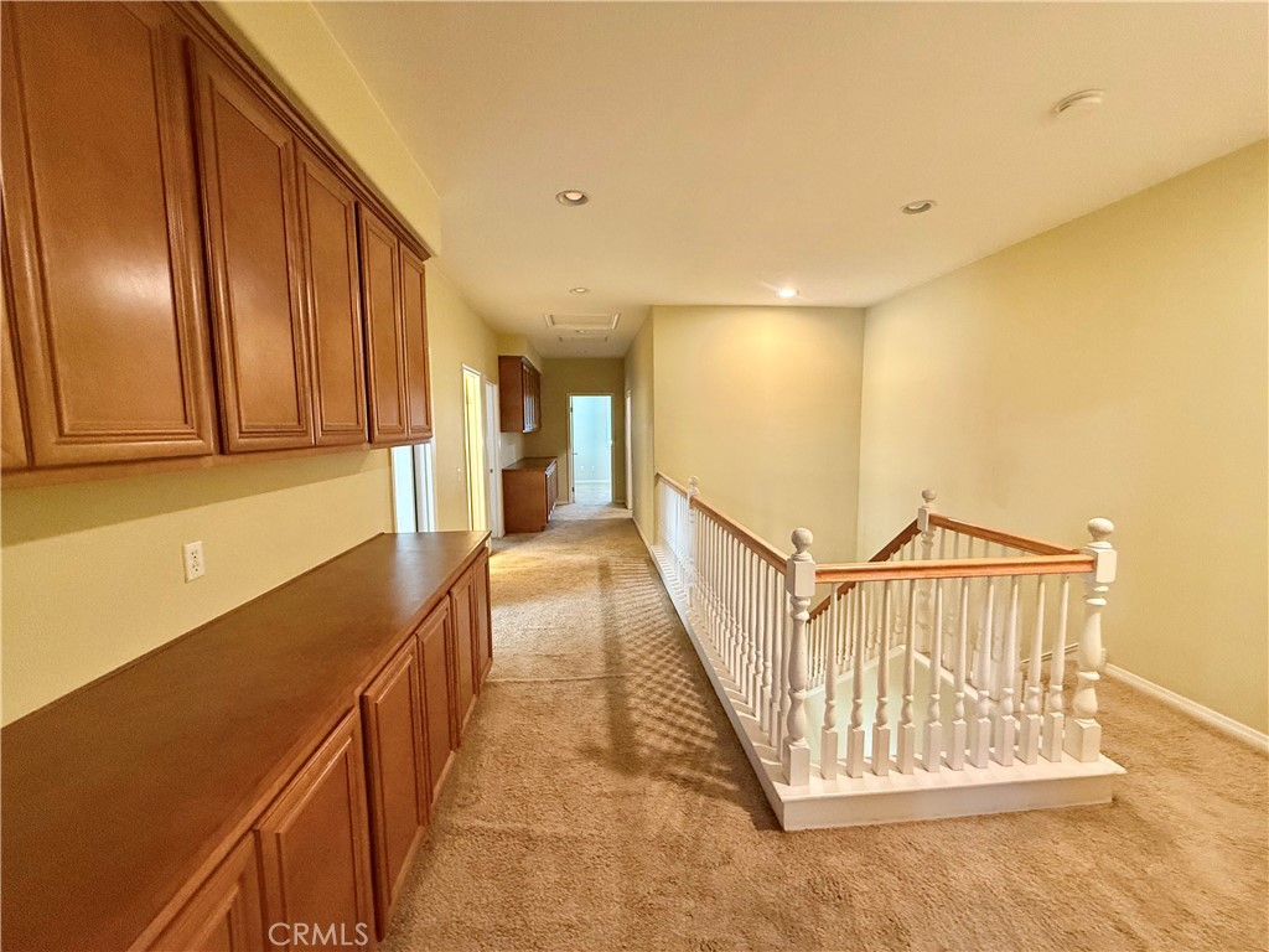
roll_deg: +0.1
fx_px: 513
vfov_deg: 85.7
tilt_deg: -4.5
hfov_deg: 102.1
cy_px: 476
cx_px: 634
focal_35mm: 14
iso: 500
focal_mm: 2.22
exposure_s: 1/60
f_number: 2.2
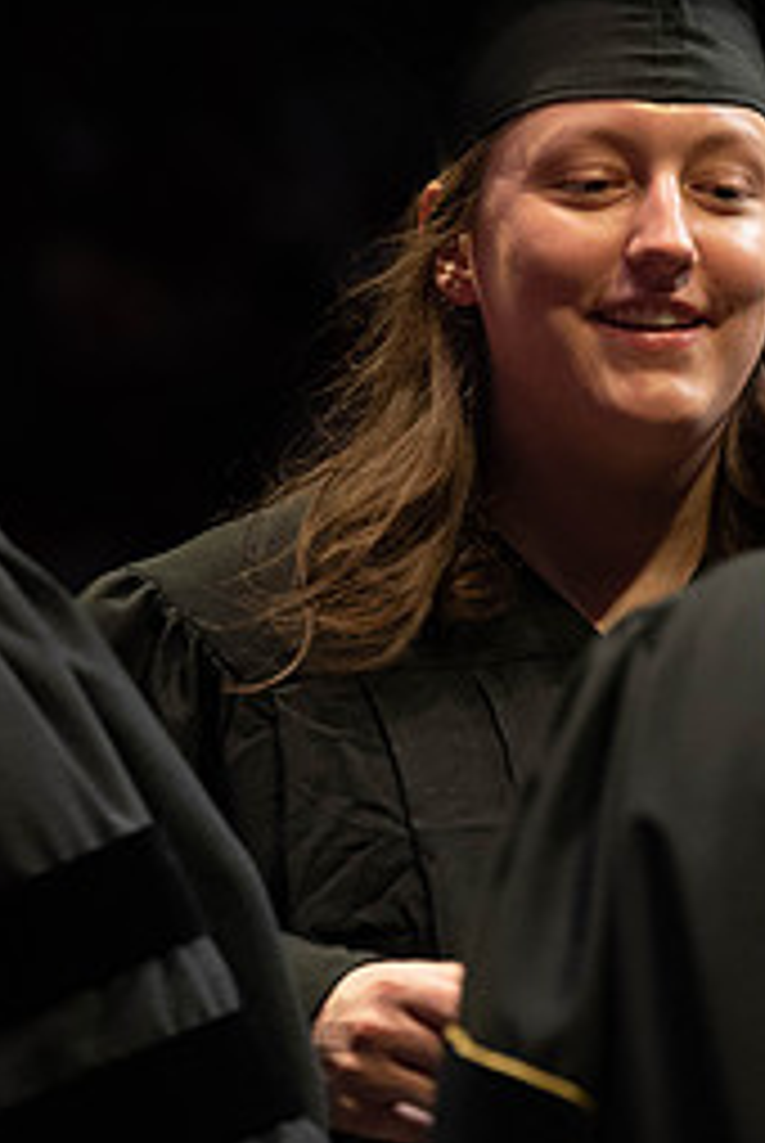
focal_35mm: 463
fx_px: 14717
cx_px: 840
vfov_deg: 4.4
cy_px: 407
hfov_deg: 3.0
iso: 1600
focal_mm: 190
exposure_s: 1/320
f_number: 4.5
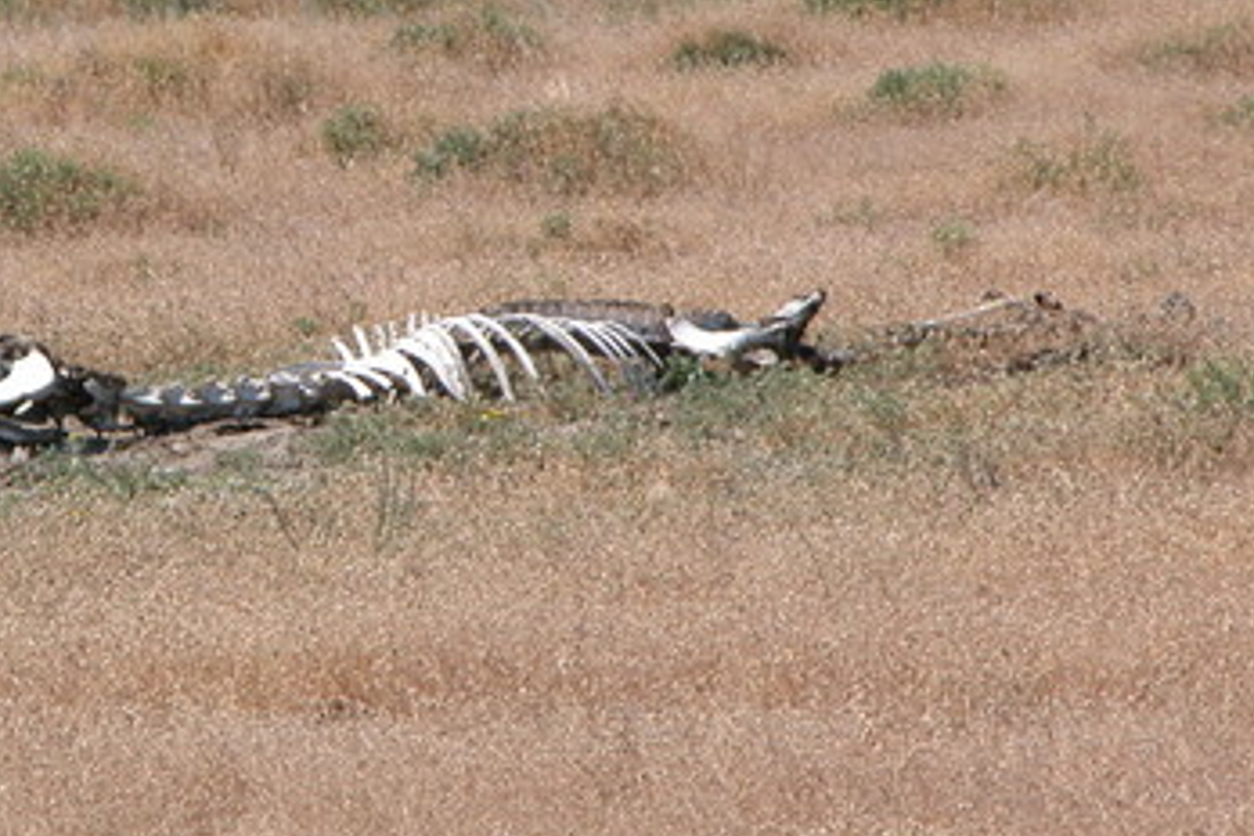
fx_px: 18669
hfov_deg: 3.8
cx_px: 357
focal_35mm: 536
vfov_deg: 2.6
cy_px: 256
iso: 100
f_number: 5.9
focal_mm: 71.2
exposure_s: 1/463
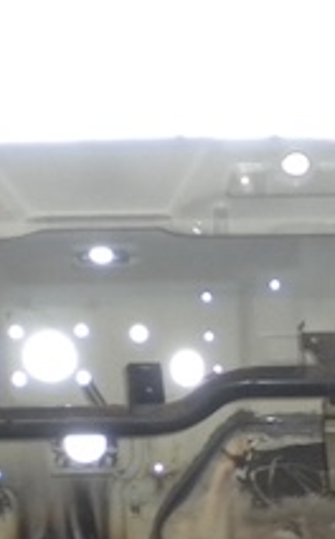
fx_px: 1538
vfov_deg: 19.3
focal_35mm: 105
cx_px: 284
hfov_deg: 12.4
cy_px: 524
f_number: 3.1
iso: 400
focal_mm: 6.3
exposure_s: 1/31
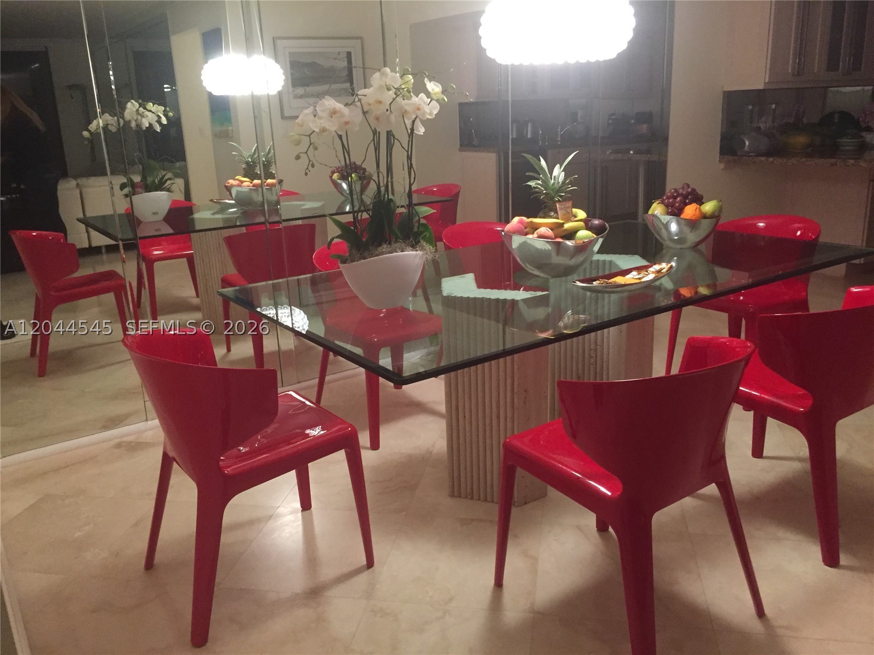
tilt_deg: -13.6
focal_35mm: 29
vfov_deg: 48.2
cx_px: 437
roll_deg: +0.8
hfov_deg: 61.7
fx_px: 732
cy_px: 328
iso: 250
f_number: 2.2
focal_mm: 4.15
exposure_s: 1/30
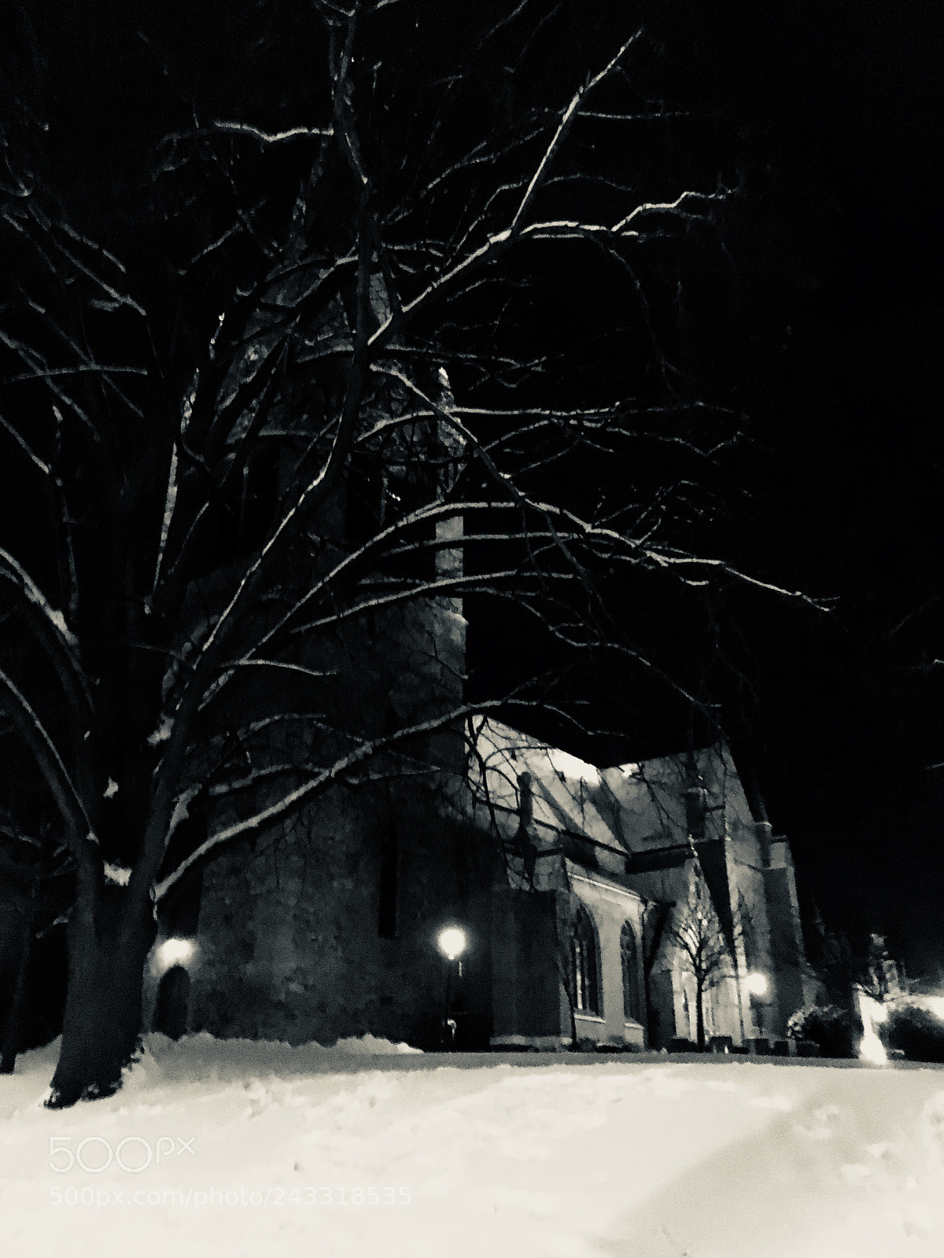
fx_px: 1054
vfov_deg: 61.7
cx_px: 472
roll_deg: +0.9
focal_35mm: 29
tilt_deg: +27.2
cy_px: 629
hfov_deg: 48.2
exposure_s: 1/17
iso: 1250
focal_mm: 4.15
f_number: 2.2
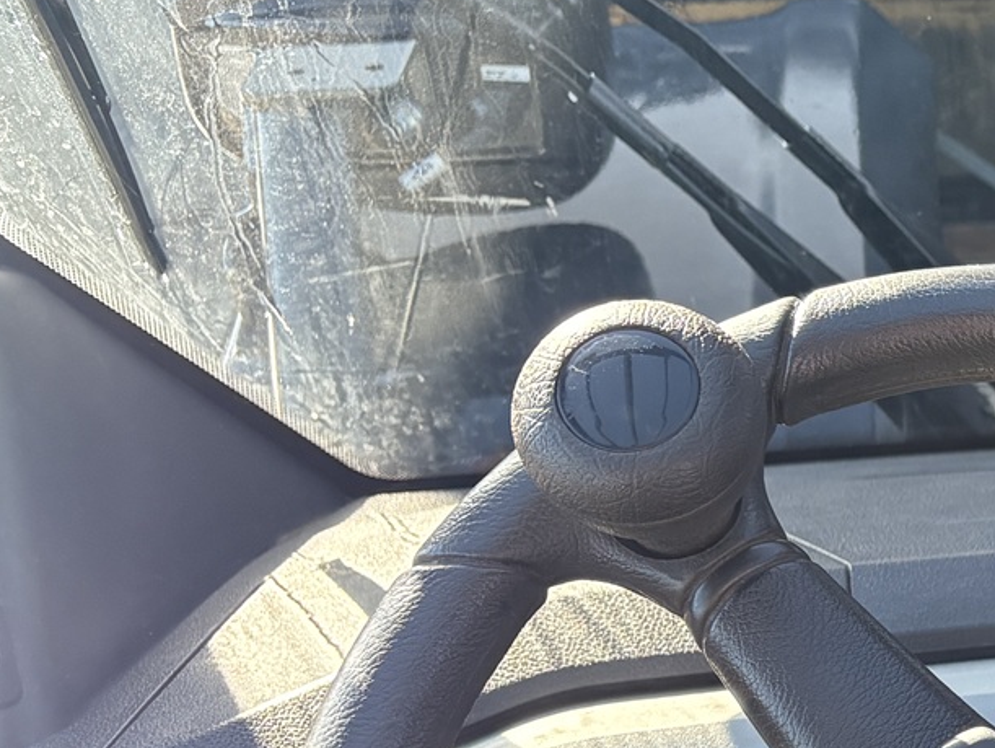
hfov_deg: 19.8
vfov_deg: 17.1
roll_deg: -2.1
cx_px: 1504
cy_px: 702
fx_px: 2445
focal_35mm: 85
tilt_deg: -34.9
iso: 100
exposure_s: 1/242
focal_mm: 5.96
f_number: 1.6
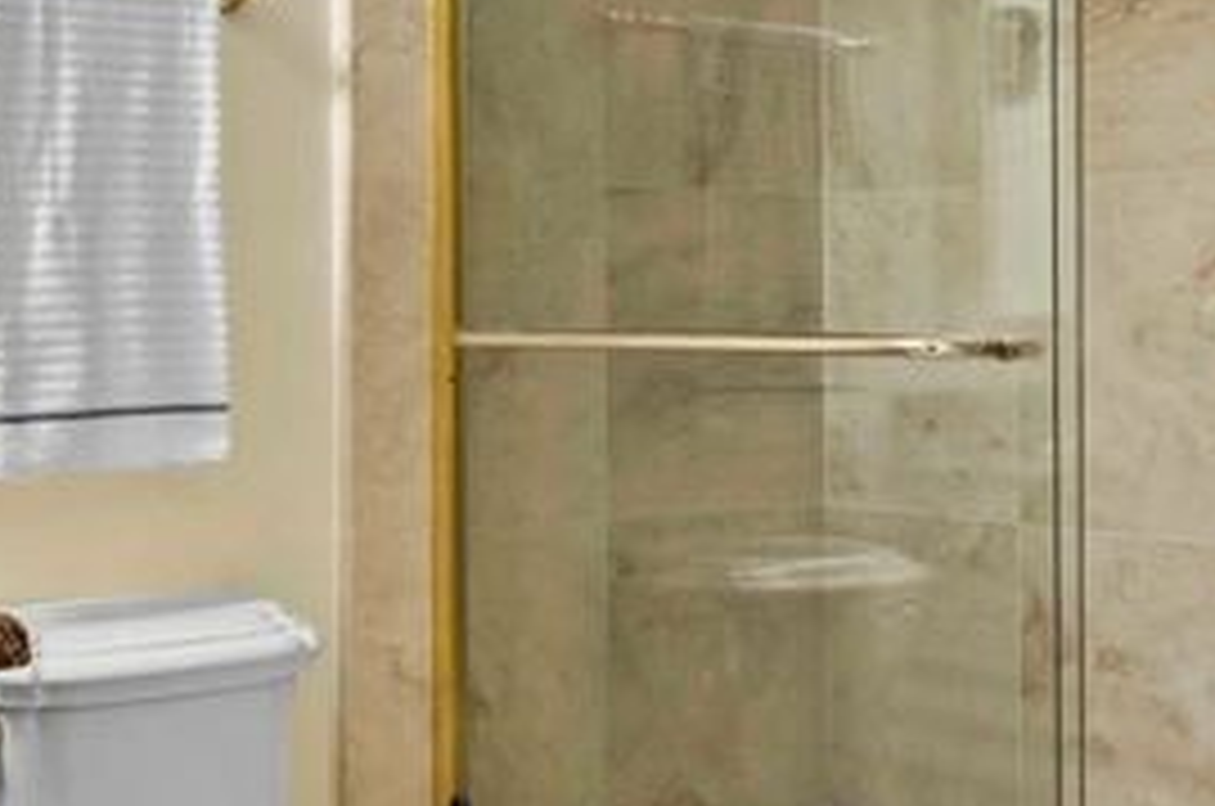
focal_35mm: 48
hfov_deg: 35.4
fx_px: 1627
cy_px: 284
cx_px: -101
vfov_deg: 27.7
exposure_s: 1/2
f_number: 8
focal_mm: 18.5
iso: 400
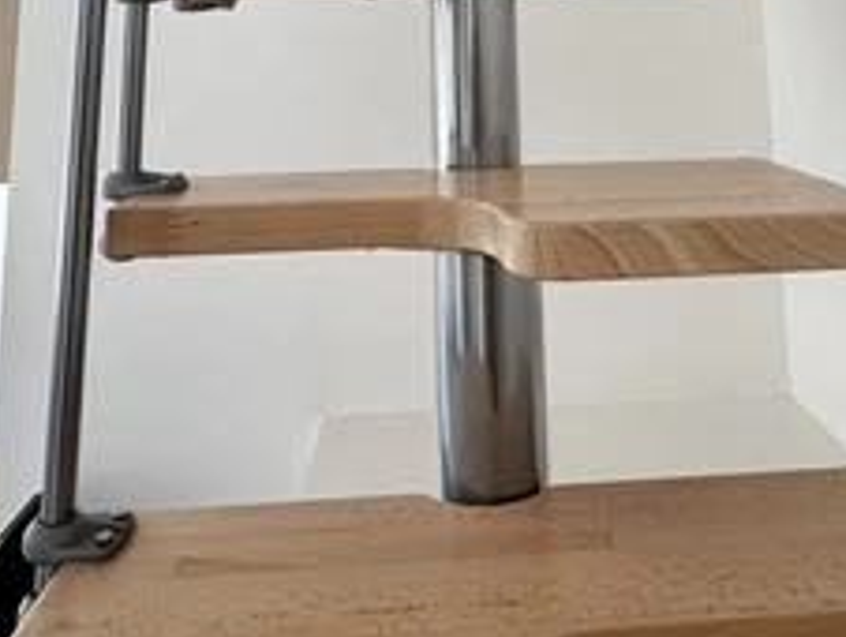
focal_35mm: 33
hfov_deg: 55.1
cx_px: 477
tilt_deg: +8.8
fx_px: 807
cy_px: -75
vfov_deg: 36.1
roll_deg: +1.5
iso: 250
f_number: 2.2
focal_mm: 2.22
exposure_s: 1/99
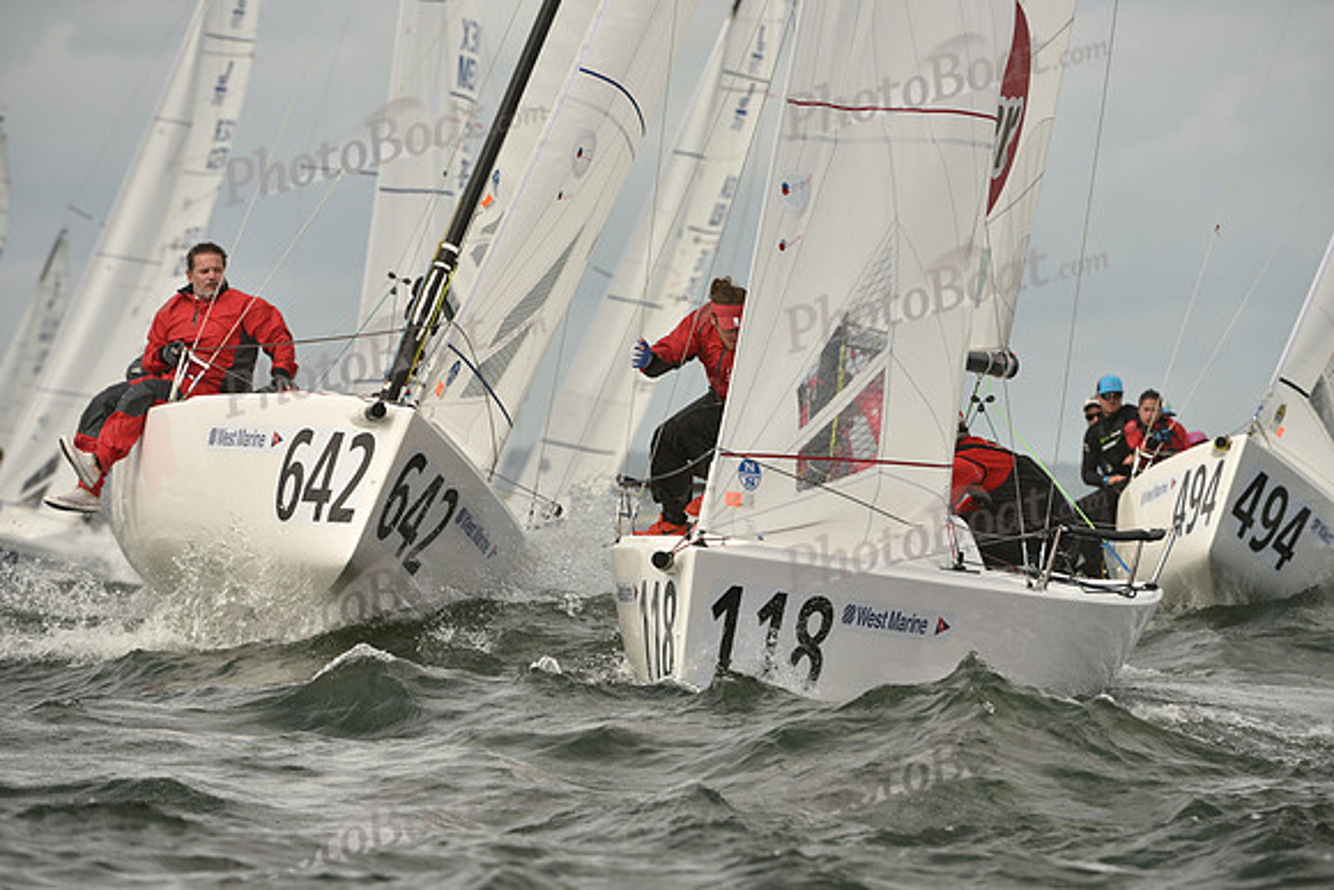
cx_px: 667
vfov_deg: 4.2
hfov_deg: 6.2
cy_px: 445
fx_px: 12231
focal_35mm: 330
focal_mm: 330
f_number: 7.1
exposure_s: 1/1250
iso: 320
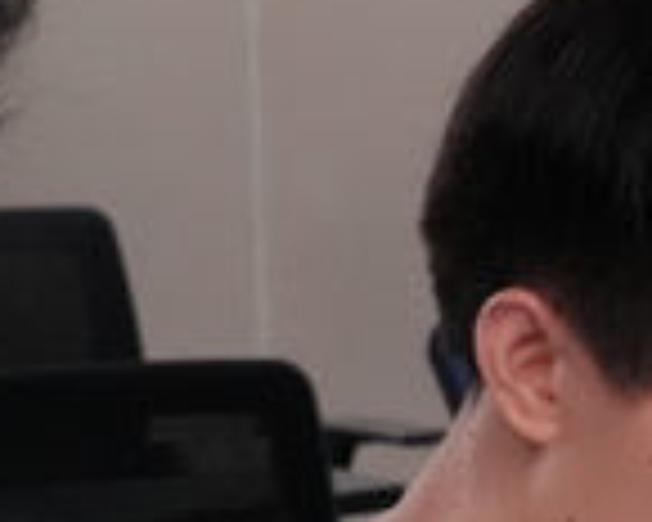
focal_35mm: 359
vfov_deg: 4.3
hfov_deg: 5.4
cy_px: 785
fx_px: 6928
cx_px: 549
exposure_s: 1/60
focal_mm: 54
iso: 5000
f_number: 8
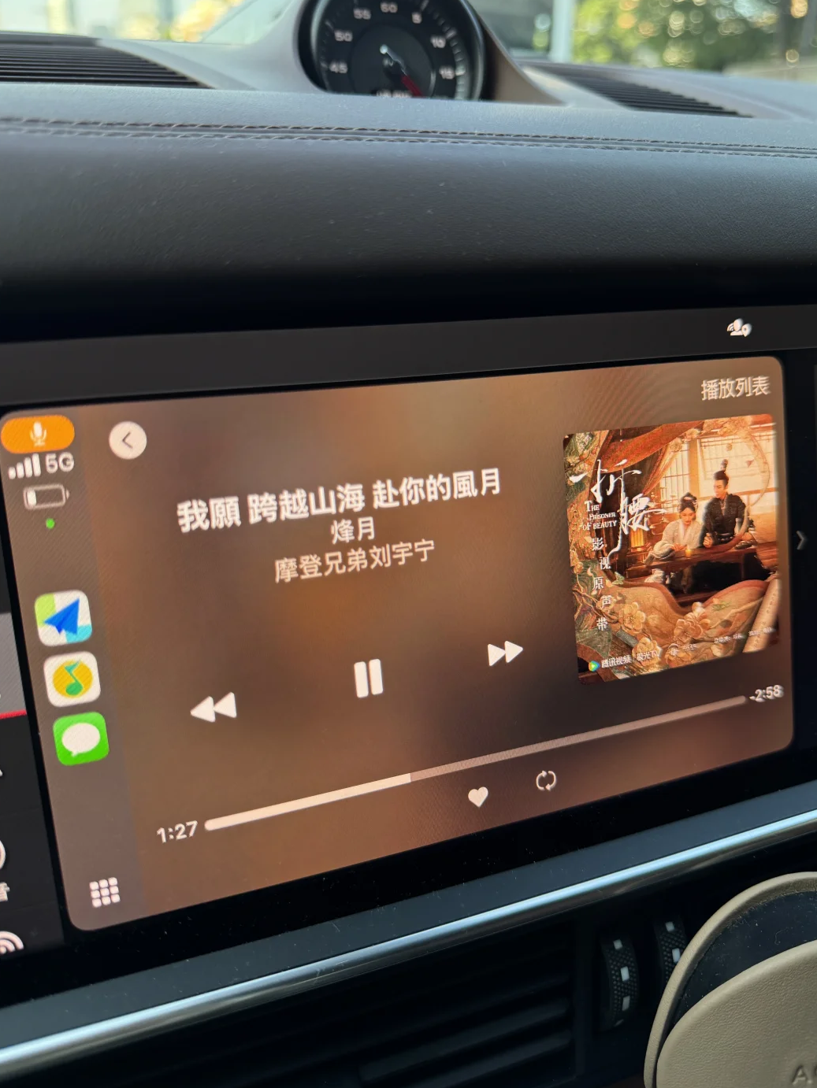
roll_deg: -0.9
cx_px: 414
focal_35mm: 25
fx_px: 786
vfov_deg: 69.4
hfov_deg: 54.9
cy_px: 524
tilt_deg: -24.1
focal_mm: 6.76
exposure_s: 1/254
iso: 160
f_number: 1.78
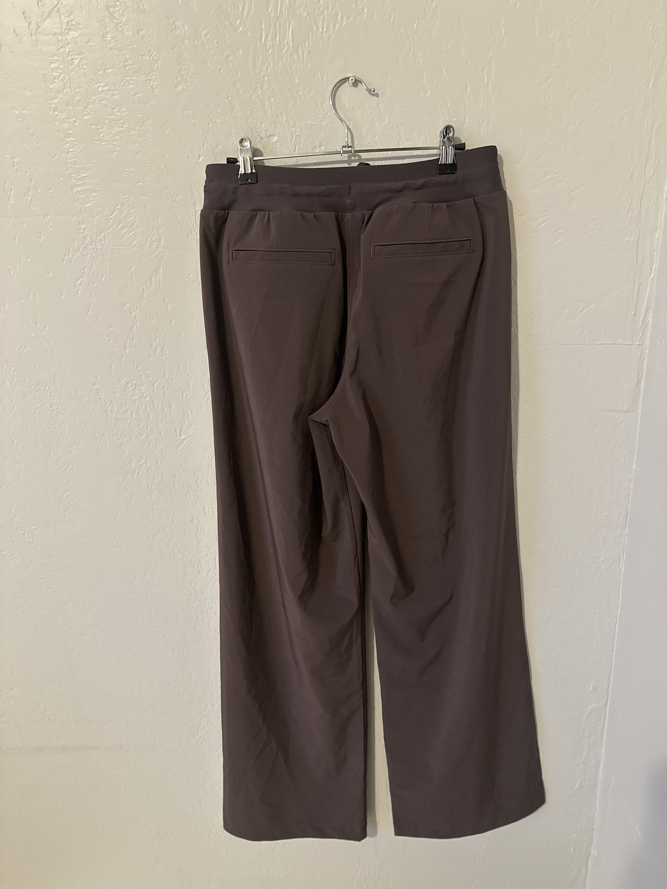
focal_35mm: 24
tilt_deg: -16.7
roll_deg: +1.8
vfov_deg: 71.6
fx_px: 617
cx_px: 334
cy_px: 444
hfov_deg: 56.8
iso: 800
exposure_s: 1/60
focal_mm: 6.86
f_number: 1.78
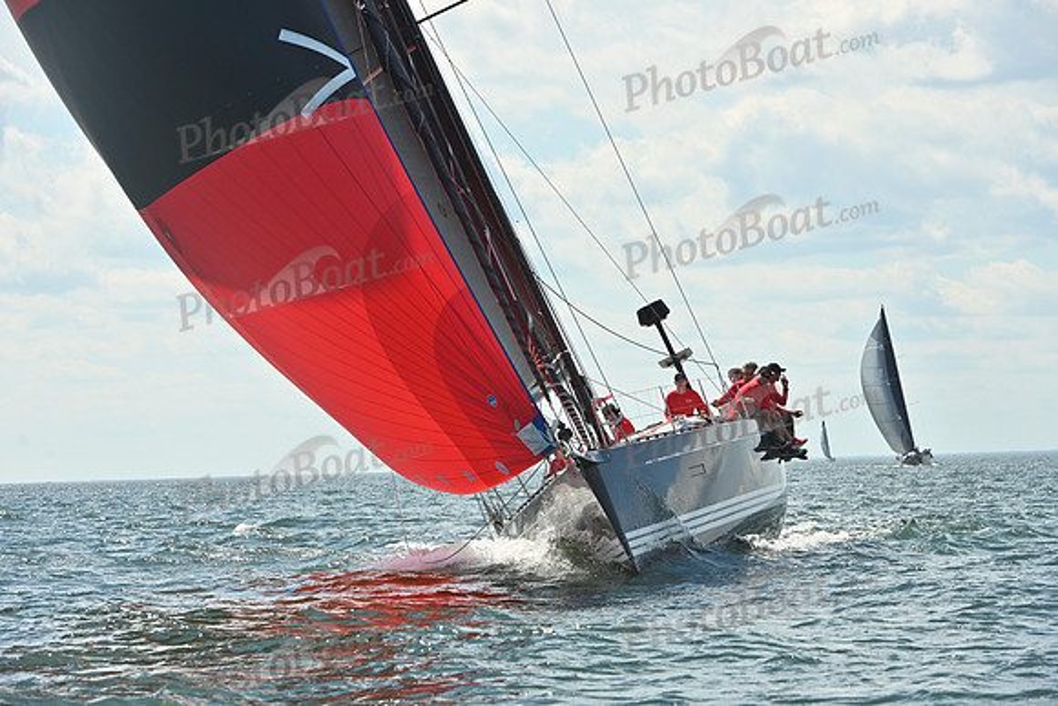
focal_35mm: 150
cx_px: 529
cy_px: 353
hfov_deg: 13.7
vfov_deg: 9.2
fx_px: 4409
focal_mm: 150
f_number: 10
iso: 250
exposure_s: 1/1000
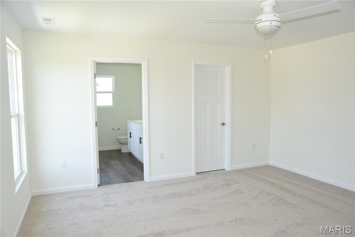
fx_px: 256
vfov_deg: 49.5
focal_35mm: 26
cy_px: 118
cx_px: 178
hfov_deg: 69.4
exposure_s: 1/250
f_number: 6.3
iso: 2000
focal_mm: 26
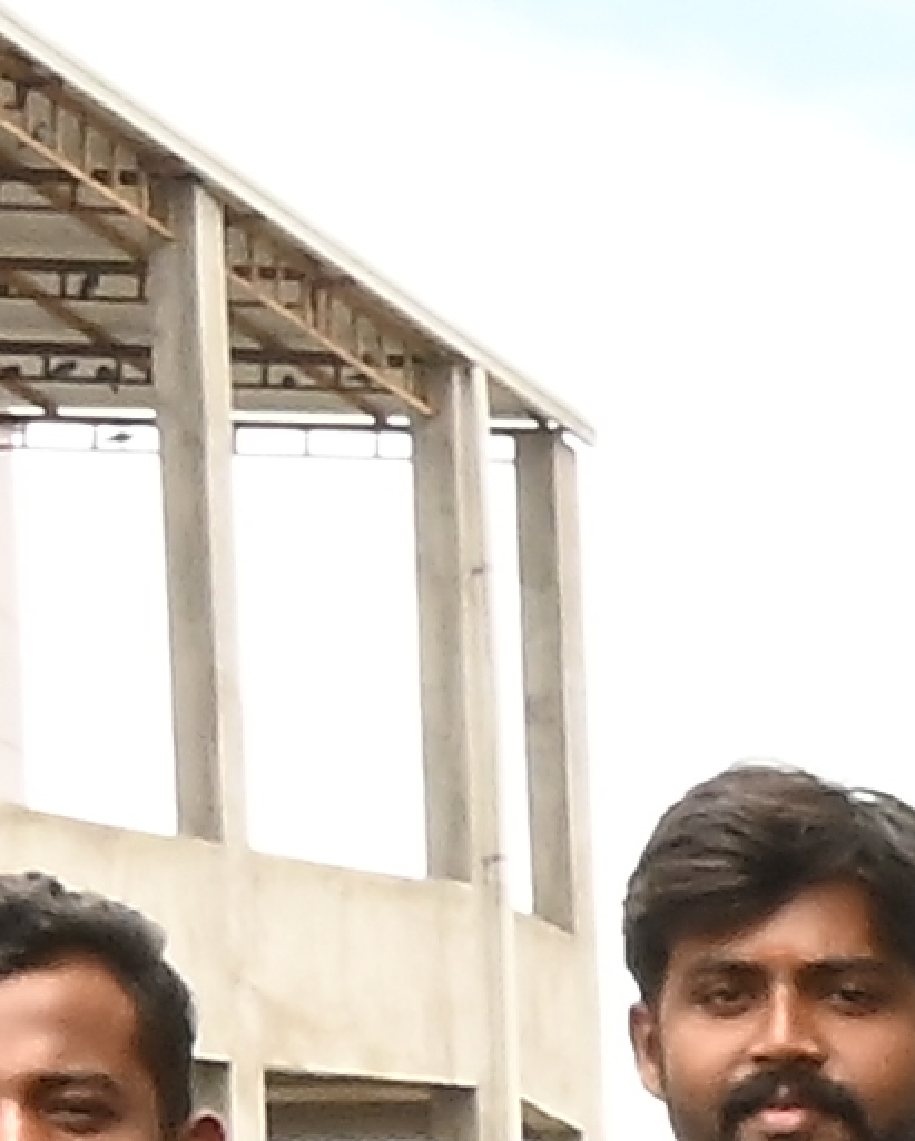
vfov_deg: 5.3
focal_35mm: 344
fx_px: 11622
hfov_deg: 4.0
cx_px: 4517
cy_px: 3338
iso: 800
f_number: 20
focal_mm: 22.5
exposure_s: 1/125
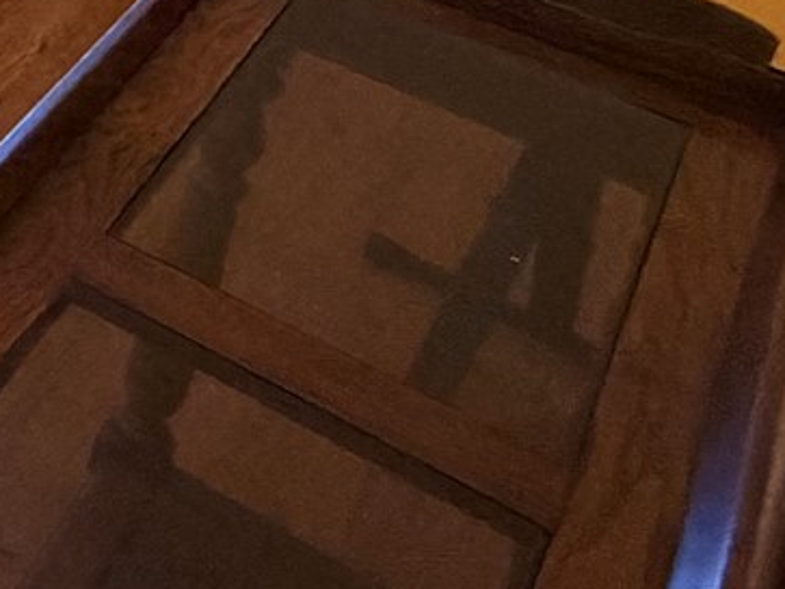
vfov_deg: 15.4
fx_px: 1791
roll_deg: -2.0
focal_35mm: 79
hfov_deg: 15.3
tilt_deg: -16.3
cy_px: -550
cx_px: -1047
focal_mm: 2.22
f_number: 2.2
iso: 400
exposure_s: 1/60
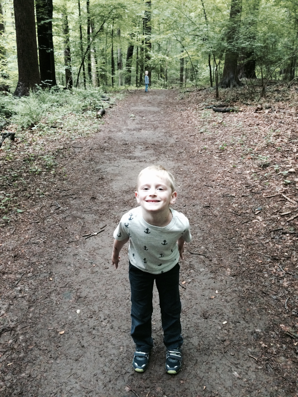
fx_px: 333
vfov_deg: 61.7
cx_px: 149
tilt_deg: -23.3
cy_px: 198
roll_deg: +0.6
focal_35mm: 29
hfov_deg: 48.2
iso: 250
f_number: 2.2
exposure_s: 1/30
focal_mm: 4.15
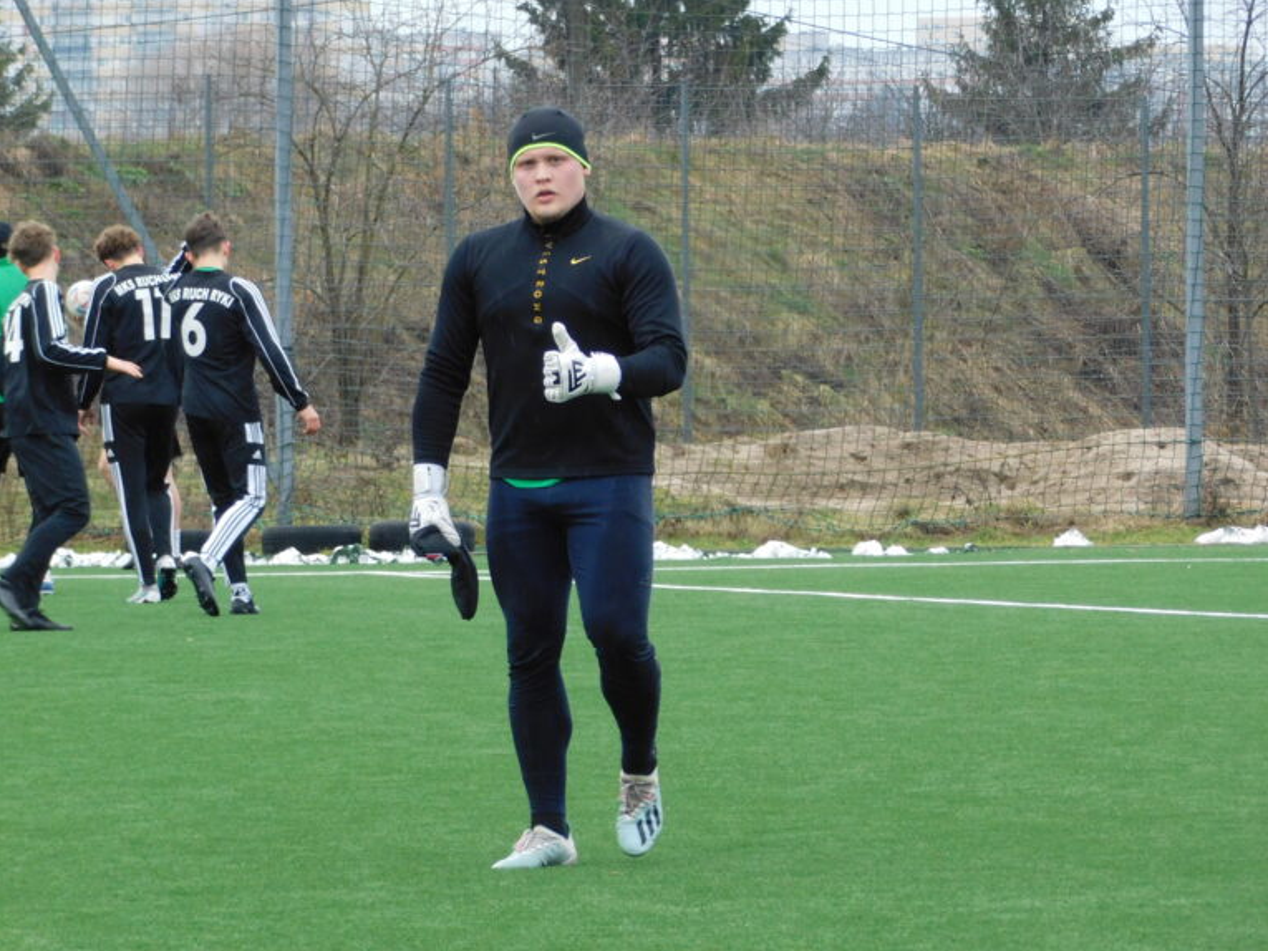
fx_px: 9782
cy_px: 476
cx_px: 635
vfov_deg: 5.6
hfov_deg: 7.4
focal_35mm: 267
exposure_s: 1/250
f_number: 5.7
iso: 400
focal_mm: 47.2
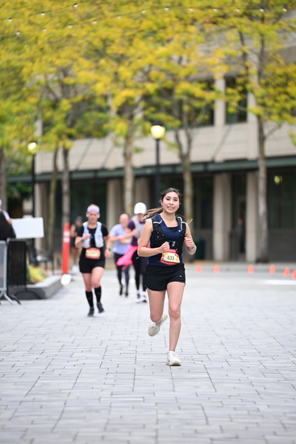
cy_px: 222
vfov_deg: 10.3
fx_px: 2465
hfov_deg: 6.9
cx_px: 148
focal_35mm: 200
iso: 640
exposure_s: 1/1600
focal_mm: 200
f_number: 2.8
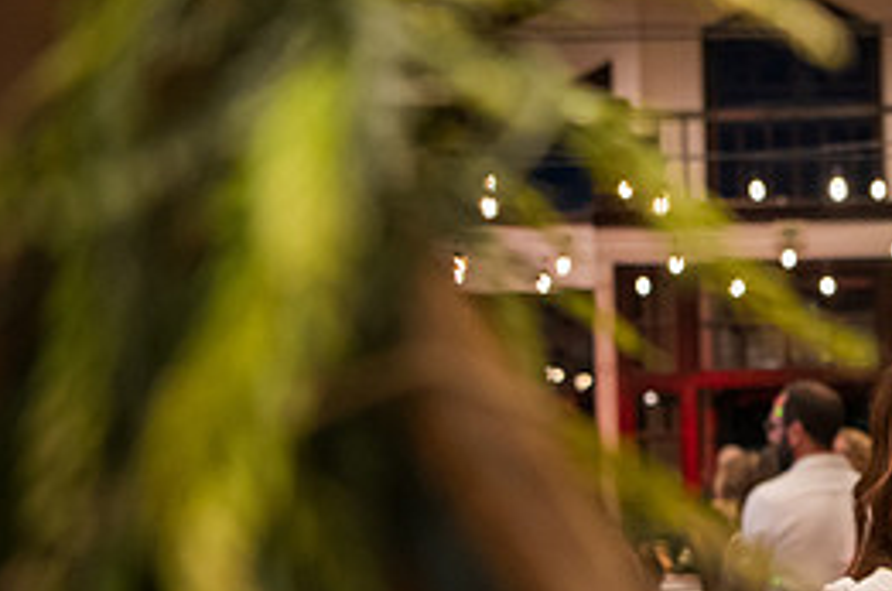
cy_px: 448
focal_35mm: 69
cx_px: 981
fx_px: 1707
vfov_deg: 19.5
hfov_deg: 26.9
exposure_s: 1/200
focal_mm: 31
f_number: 2.8
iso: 6400
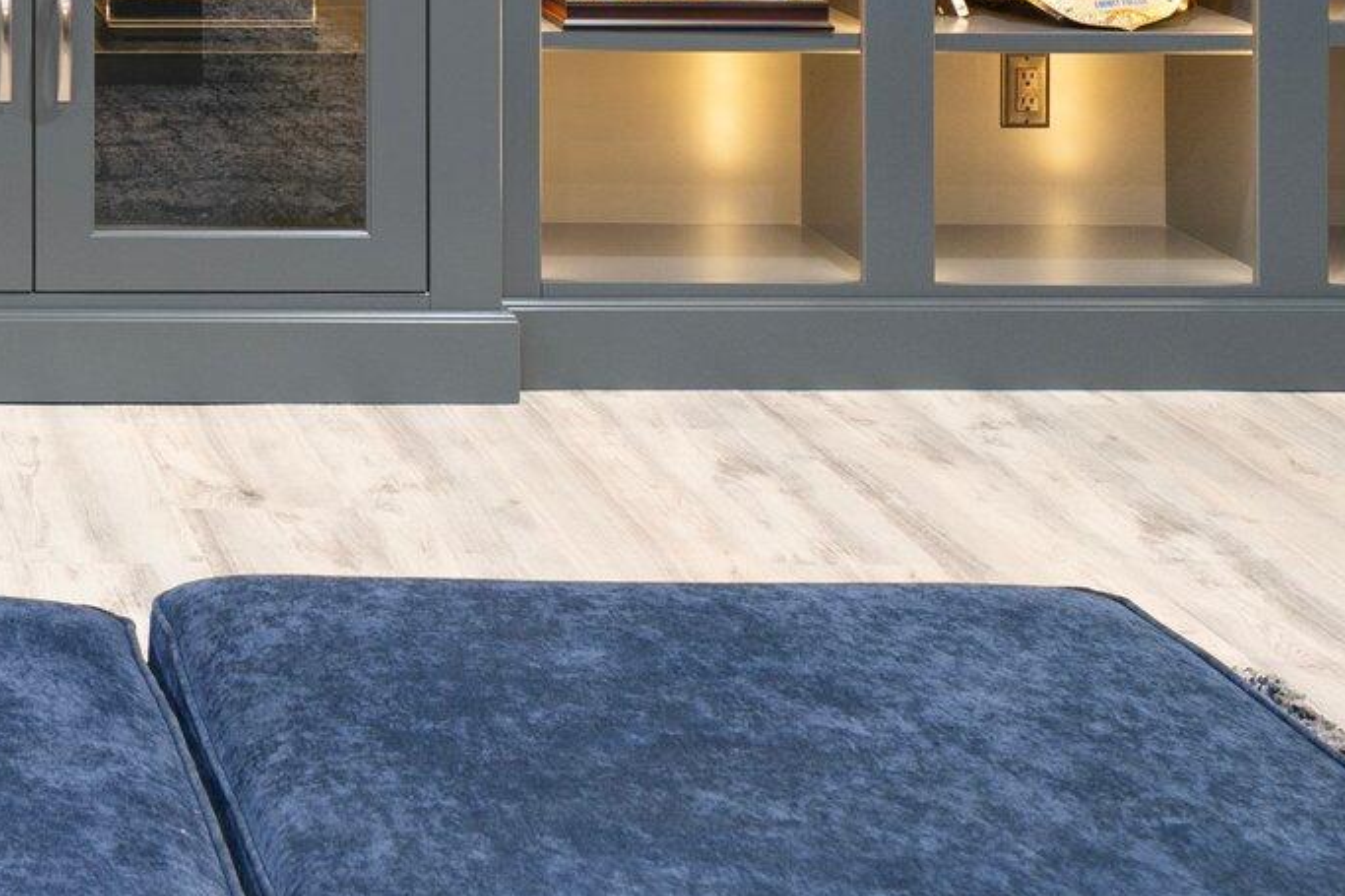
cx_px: -356
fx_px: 3361
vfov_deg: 14.3
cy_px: -399
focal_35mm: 90
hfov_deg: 20.8
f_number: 8
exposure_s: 1.3
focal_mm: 30
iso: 1000
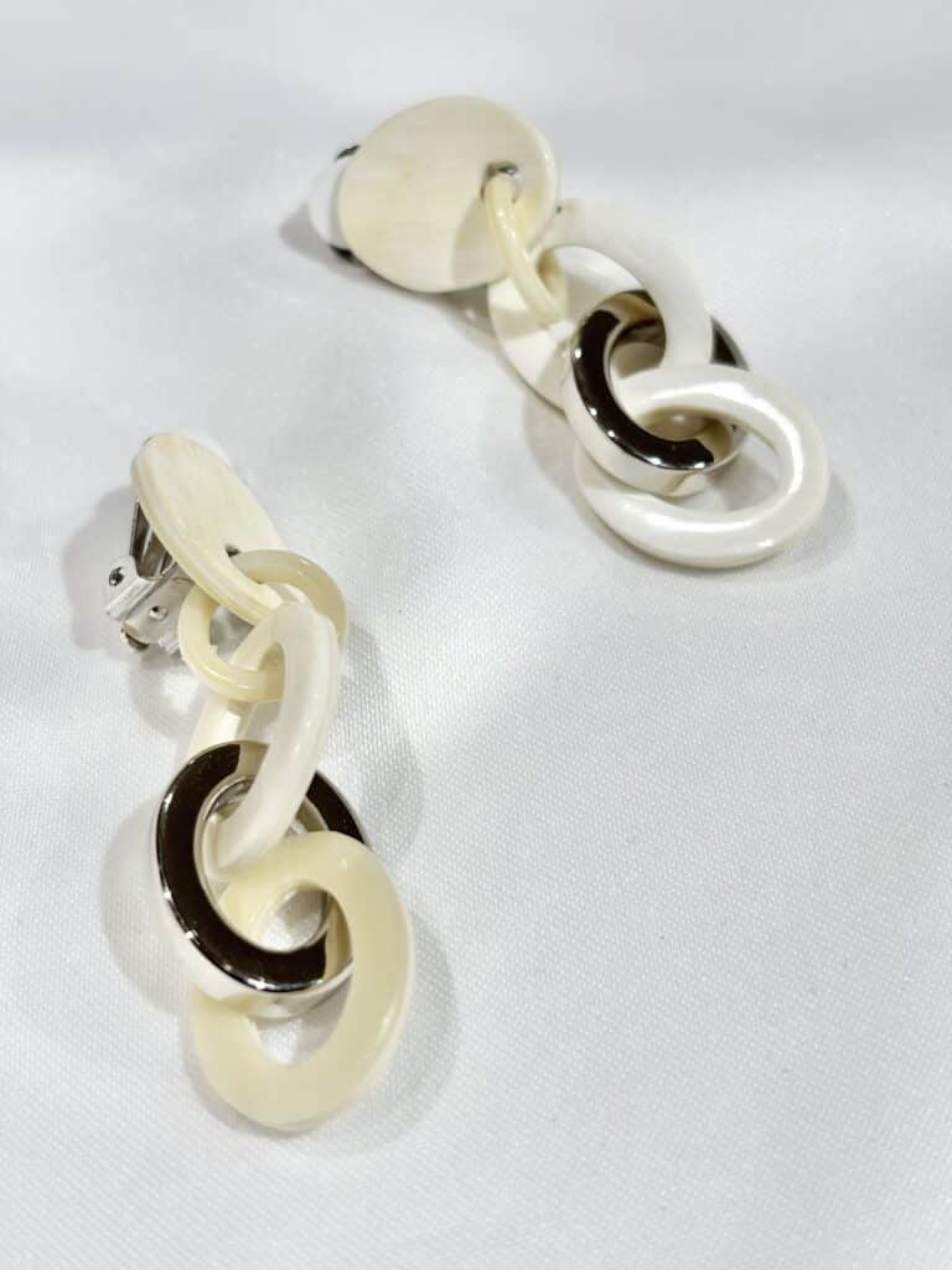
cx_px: 476
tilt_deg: -42.9
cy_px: 635
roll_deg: +10.2
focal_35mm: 52
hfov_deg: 28.0
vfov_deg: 36.8
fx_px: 1907
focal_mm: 5.96
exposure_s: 1/288
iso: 32
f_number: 1.6
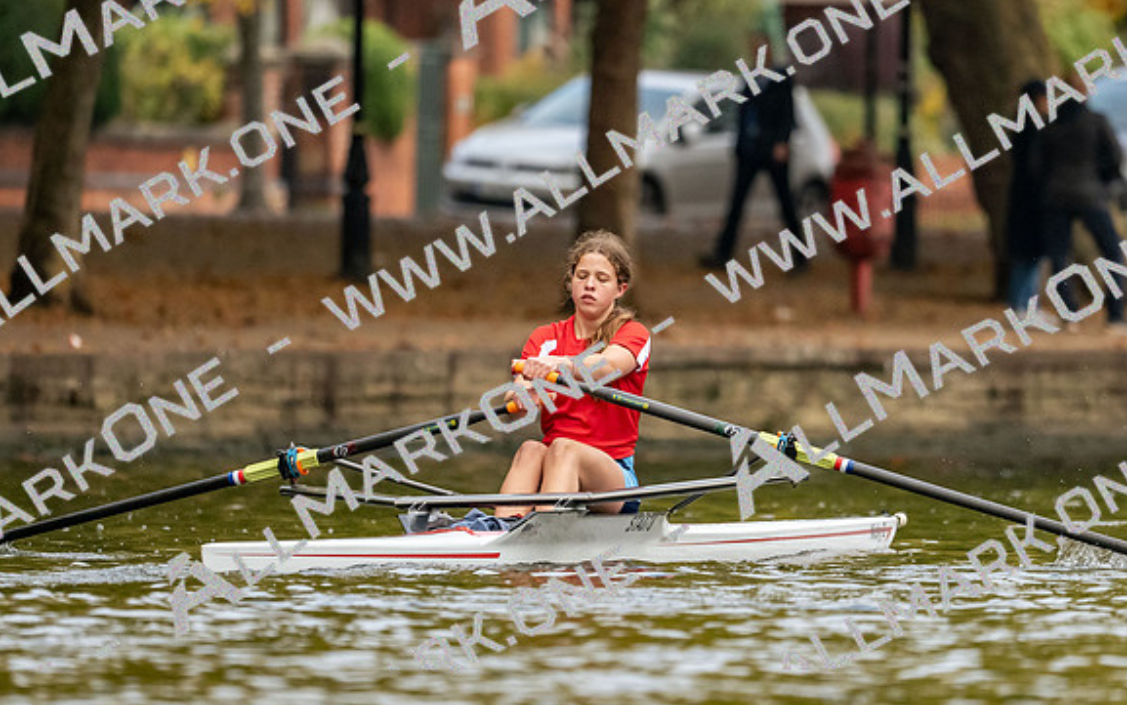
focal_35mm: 614
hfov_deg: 3.4
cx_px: 563
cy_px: 336
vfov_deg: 2.1
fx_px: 18864
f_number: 4.5
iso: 2500
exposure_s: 1/2500
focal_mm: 400
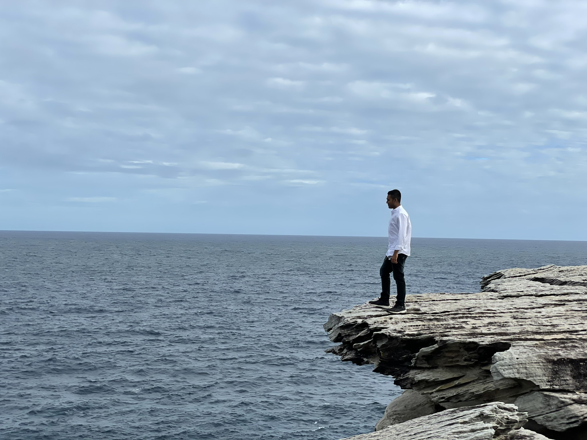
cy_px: 220
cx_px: 294
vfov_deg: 28.0
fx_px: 882
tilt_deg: +2.1
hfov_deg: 36.8
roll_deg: -0.6
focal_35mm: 52
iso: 25
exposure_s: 1/1653
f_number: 2
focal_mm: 6
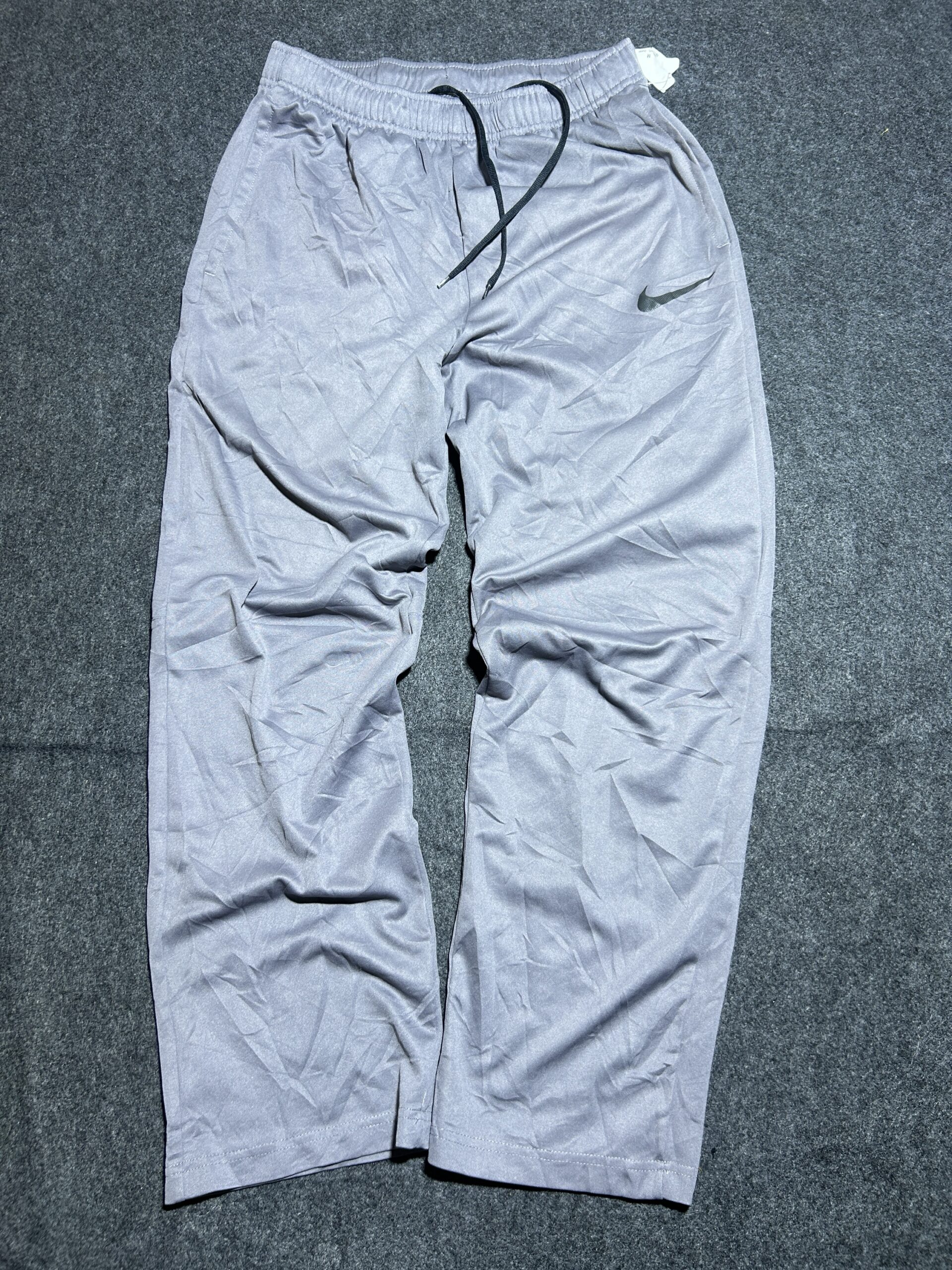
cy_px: 635
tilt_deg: -54.4
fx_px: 953
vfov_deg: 67.3
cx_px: 476
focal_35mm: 26
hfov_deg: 53.1
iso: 100
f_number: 1.5
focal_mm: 5.7
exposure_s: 1/50
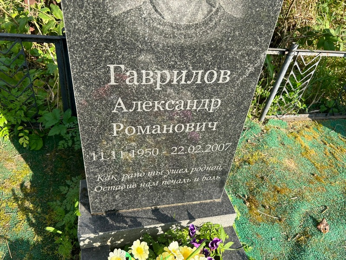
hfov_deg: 67.3
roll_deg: -5.0
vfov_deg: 53.1
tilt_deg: -37.4
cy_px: 130
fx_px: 260
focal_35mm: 26
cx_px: 173
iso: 50
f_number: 1.5
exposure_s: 1/1068
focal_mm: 5.7
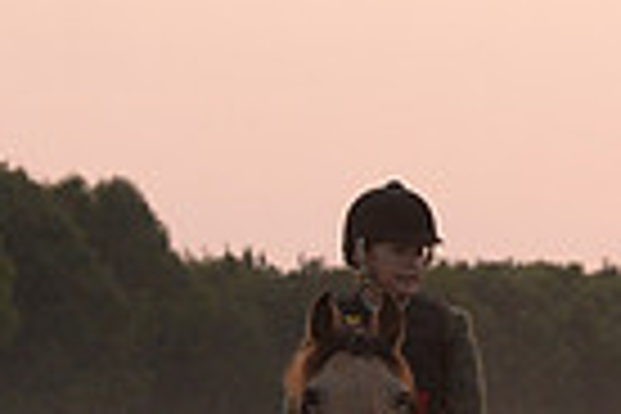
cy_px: 603
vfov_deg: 3.2
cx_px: 1179
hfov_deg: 4.7
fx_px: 7417
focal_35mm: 430
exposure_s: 1/400
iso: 2500
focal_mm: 102
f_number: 6.3
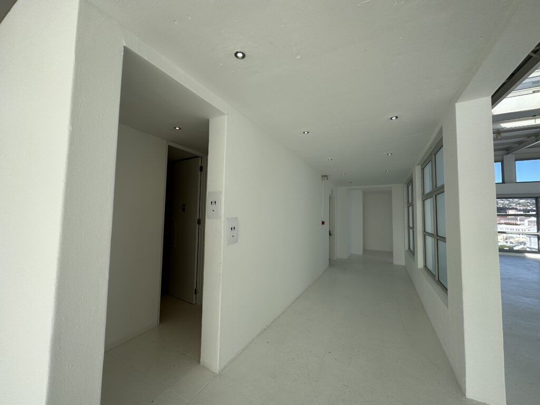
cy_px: 202
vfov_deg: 85.7
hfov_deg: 102.1
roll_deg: -0.3
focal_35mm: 14
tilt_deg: +5.3
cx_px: 270
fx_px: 218
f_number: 2.2
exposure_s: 1/435
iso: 40
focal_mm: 2.22
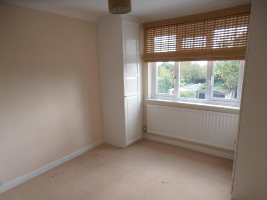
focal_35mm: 24
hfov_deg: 71.6
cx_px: 134
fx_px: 185
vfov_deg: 56.8
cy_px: 100
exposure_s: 1/40
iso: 80
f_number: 3
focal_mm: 4.2
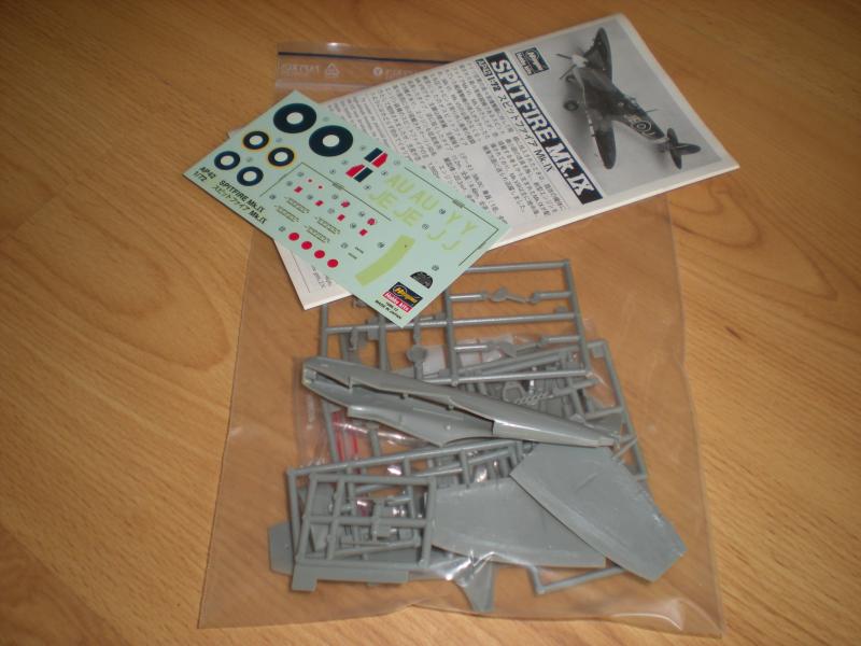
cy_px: 323
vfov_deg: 37.7
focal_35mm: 38
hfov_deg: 49.0
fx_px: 945
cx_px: 430
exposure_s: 1/30
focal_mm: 6.3
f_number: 3.1
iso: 64
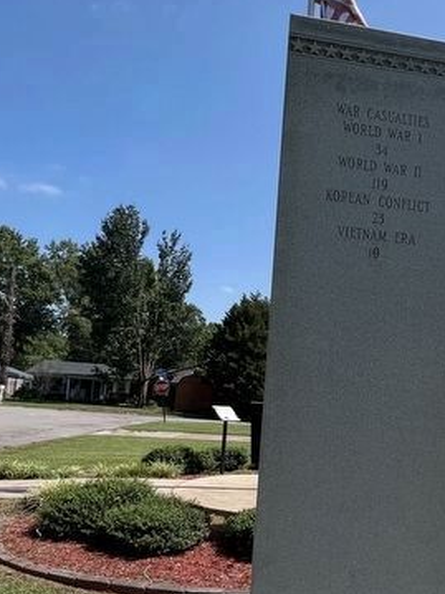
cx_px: 364
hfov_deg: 45.5
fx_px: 497
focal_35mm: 29
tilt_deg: +4.2
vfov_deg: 60.8
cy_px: 376
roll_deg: -2.5
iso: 32
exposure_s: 1/1292
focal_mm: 1.57
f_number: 1.8
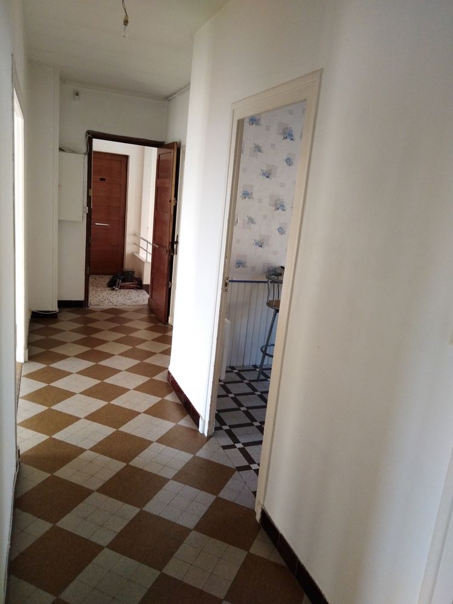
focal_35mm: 26
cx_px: 226
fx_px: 454
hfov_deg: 53.1
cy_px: 302
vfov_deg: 67.3
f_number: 2.2
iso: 317
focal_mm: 3.46
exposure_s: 1/33.3
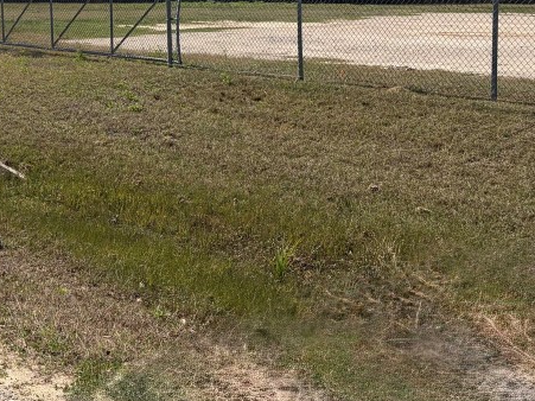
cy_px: 32
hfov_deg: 30.8
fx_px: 912
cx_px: 23
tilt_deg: -2.0
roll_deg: +0.9
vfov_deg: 24.0
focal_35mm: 59
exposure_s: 1/4065
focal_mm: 5.96
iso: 50
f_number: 1.6
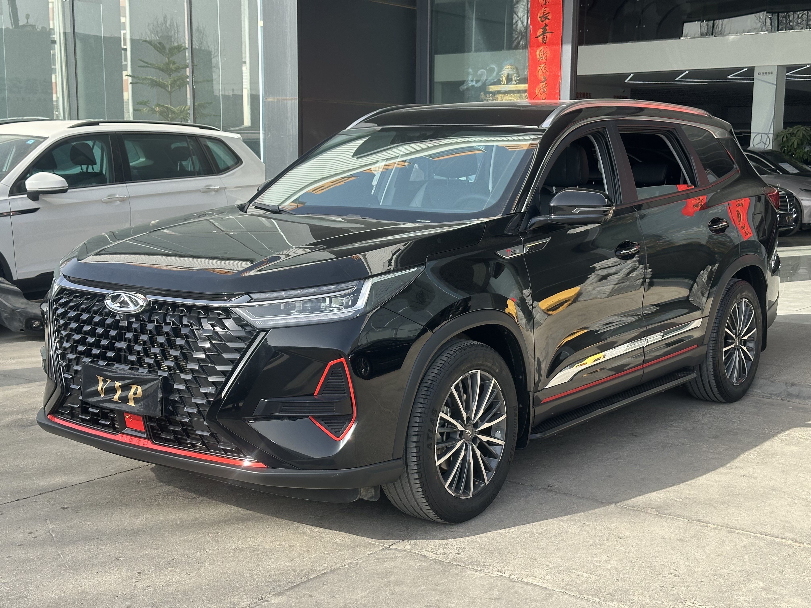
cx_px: 406
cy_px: 304
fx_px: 1125
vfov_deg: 30.3
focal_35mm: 48
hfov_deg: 39.7
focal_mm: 6.86
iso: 64
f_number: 1.78
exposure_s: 1/1145
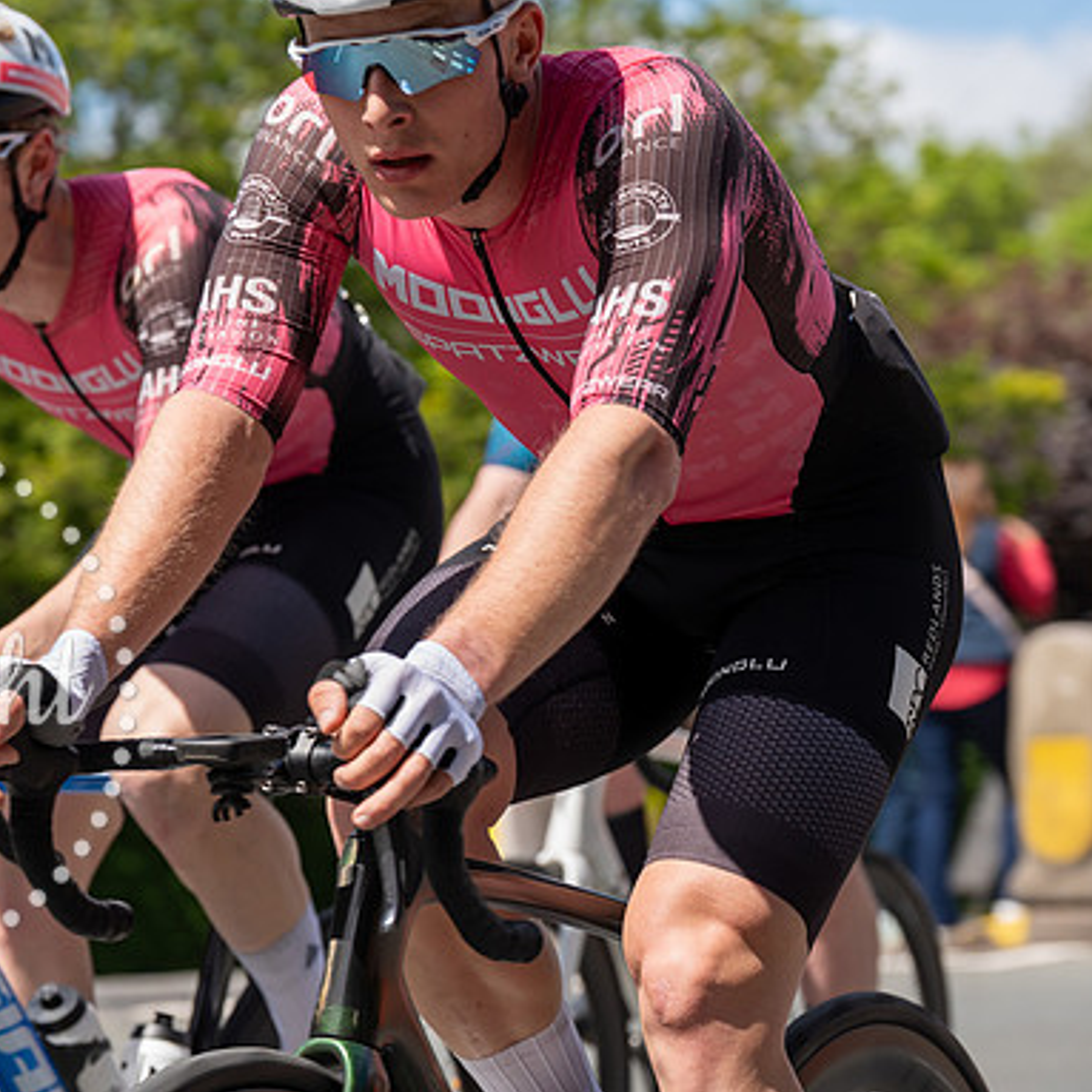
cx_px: 311
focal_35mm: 152
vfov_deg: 11.5
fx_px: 5425
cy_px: 549
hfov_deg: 11.5
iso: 320
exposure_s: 1/1000
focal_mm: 118
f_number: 5.6
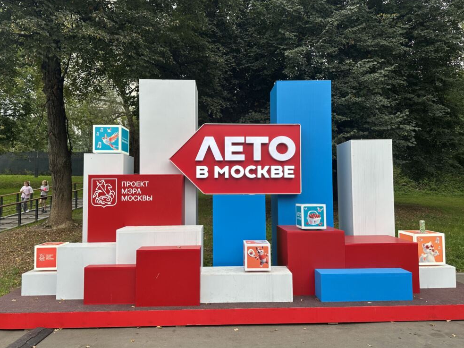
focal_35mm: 25
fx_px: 335
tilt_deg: +4.7
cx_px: 233
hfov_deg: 69.4
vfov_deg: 54.9
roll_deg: -0.9
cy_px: 178
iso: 64
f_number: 1.78
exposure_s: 1/156
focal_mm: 6.86
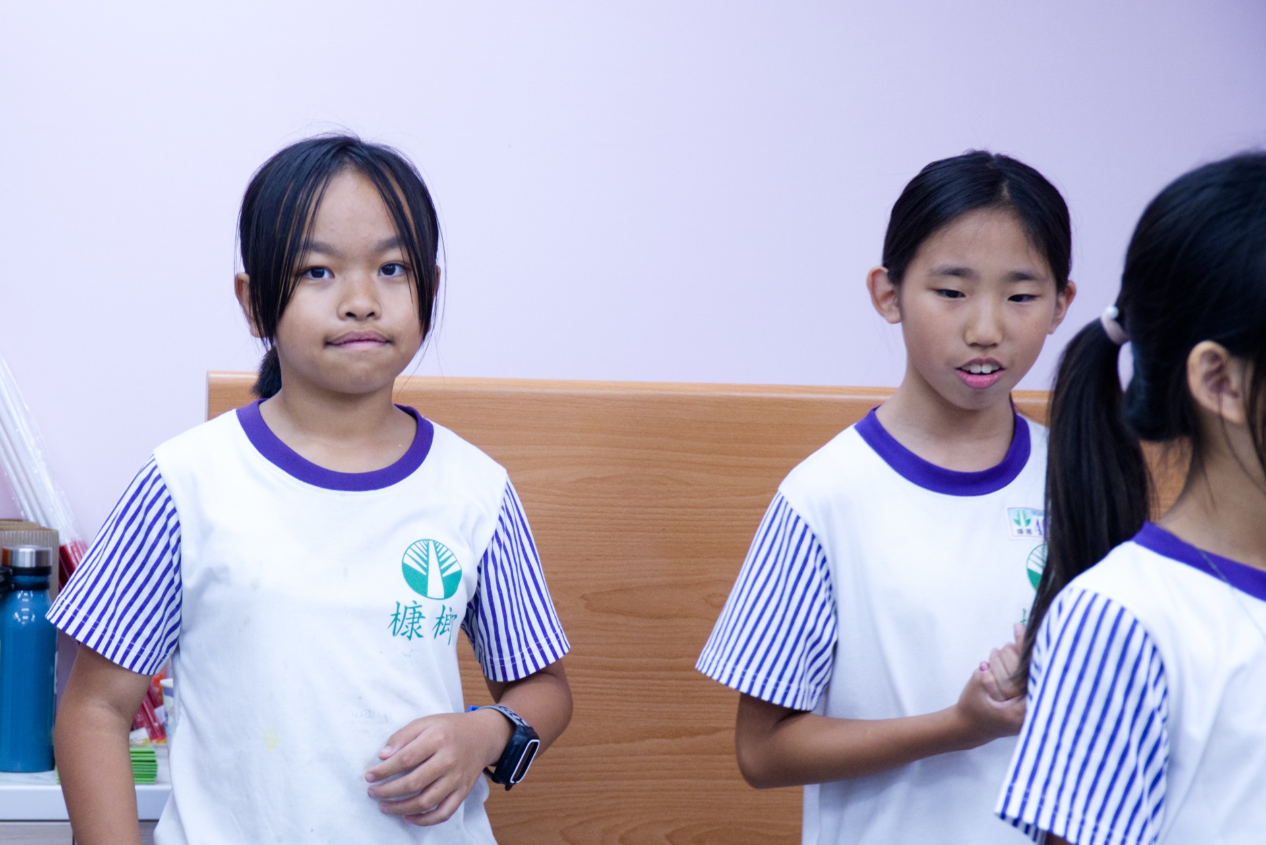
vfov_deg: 18.9
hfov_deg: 28.1
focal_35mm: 72
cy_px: 422
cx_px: 633
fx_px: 2533
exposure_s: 1/125
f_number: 4
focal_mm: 48
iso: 800
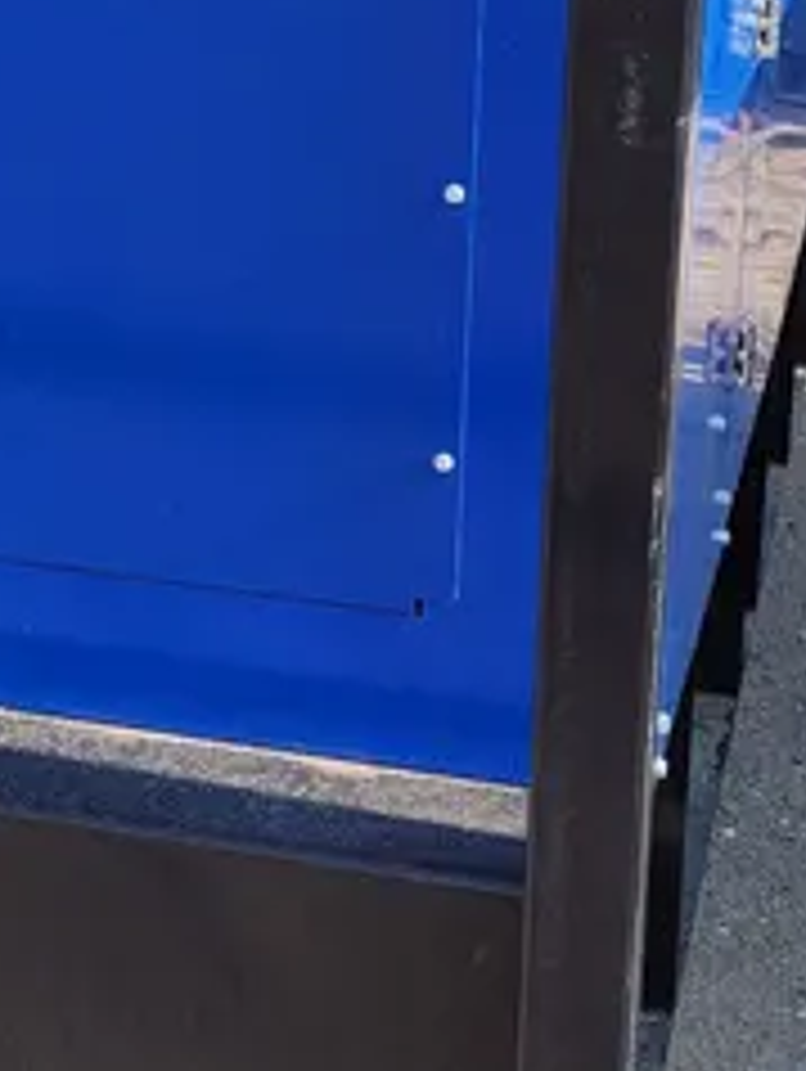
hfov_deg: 18.4
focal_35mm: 80
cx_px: 212
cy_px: 299
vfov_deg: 24.2
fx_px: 2479
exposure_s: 1/1033
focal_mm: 5.4
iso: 40
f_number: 1.8
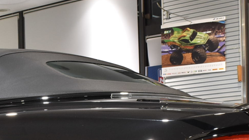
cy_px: 200
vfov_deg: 12.0
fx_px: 640
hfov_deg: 21.6
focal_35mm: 97
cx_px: 34
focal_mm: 20
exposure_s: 1/30
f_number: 8
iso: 1000
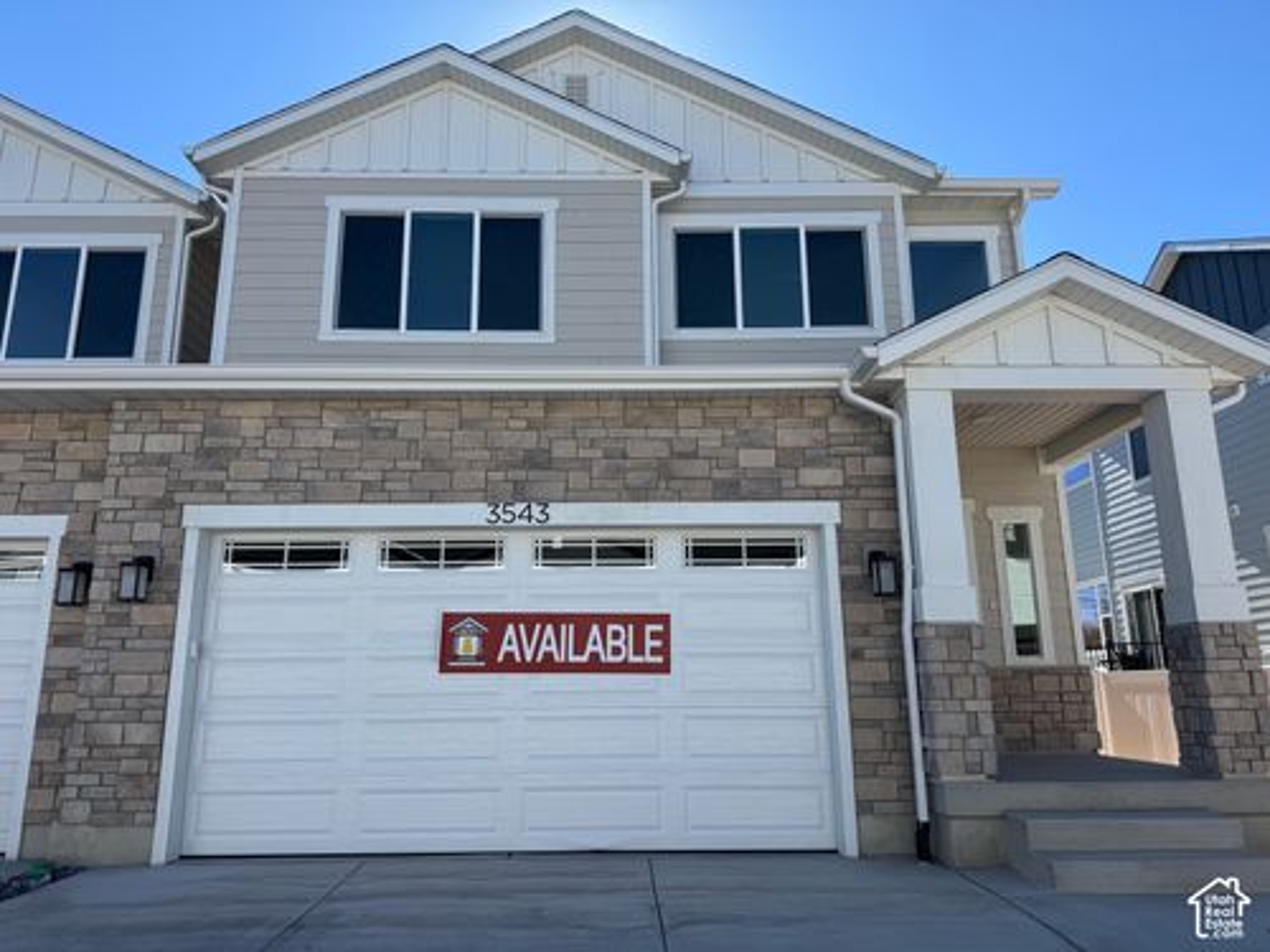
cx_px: 635
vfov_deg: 56.8
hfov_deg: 71.6
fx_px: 881
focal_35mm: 24
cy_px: 476
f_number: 1.78
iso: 80
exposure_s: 1/3096
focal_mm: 6.76
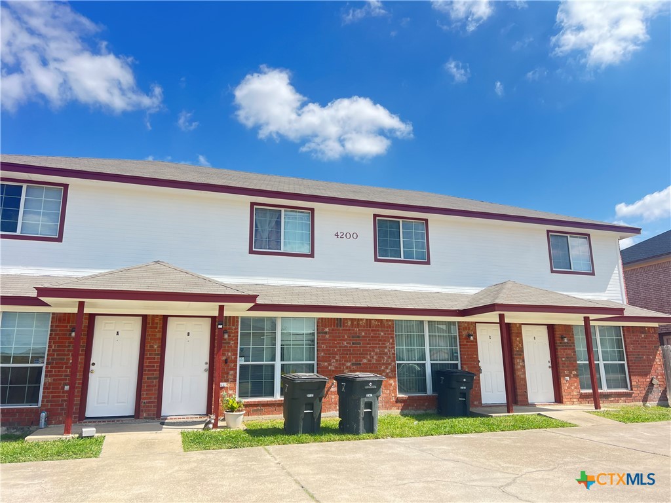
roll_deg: +1.7
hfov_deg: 67.3
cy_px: 252
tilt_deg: +13.6
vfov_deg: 53.1
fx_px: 504
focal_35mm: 26
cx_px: 336
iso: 50
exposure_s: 1/1621
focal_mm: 5.7
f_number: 1.5
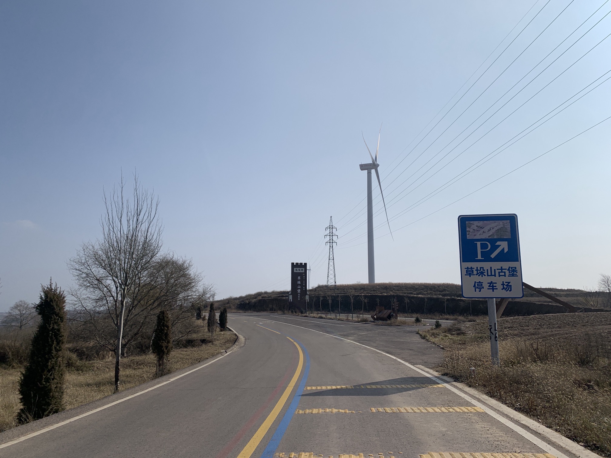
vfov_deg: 53.1
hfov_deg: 67.3
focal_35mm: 26
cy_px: 229
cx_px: 306
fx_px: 459
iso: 25
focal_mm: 4.25
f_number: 1.8
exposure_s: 1/8696
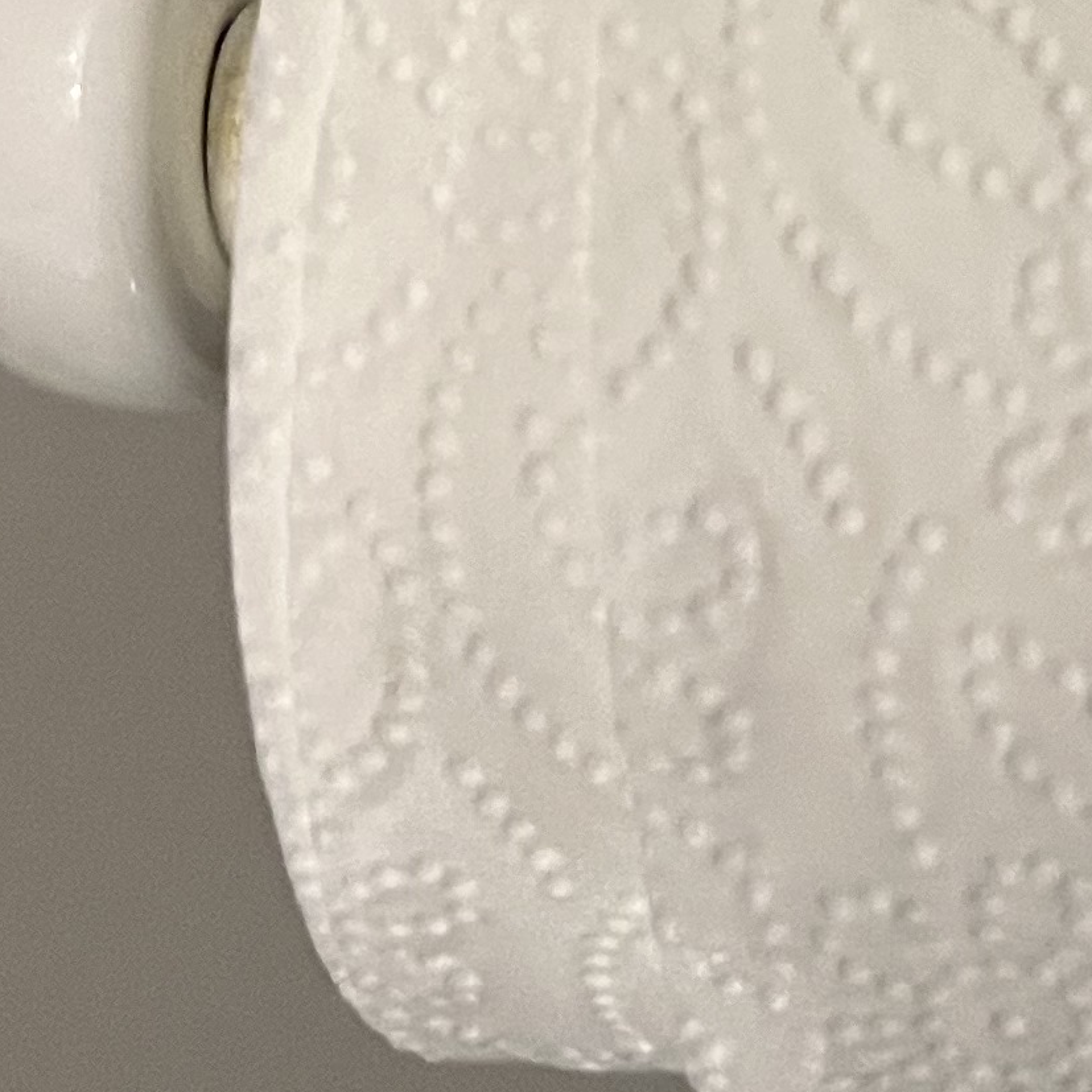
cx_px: 1249
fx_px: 3997
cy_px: -230
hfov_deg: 15.1
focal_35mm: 112
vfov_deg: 15.0
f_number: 1.6
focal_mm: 5.1
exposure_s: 1/51
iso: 500
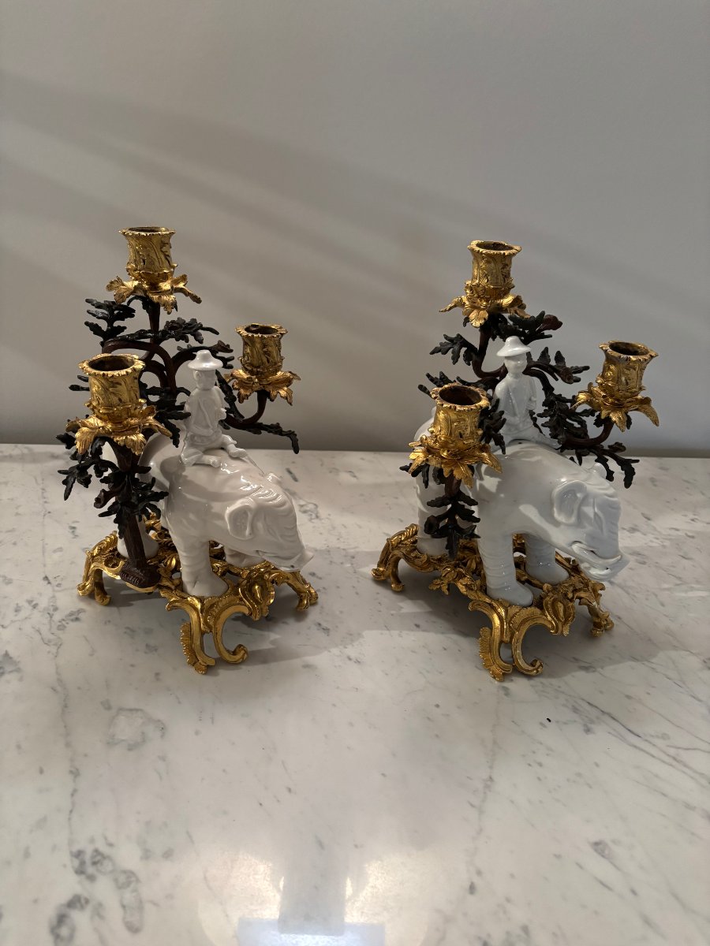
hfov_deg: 53.1
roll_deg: -2.0
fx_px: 711
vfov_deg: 67.3
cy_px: 473
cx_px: 355
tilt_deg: -25.1
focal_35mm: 26
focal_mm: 5.96
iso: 400
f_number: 1.6
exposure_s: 1/50
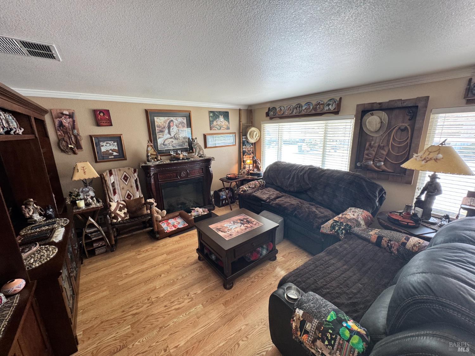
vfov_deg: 85.7
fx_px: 192
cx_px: 238
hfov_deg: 102.1
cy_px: 178
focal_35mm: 14
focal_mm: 2.22
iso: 200
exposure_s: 1/60
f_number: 2.2
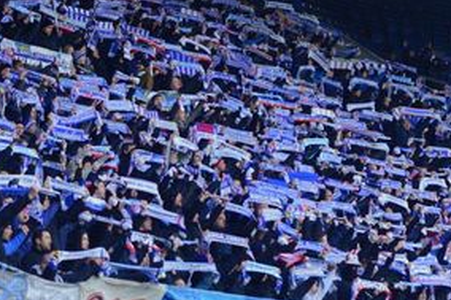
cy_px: 144
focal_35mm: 211
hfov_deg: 9.7
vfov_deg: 6.5
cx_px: 430
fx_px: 2642
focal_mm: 70
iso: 500
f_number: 2.8
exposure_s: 1/400
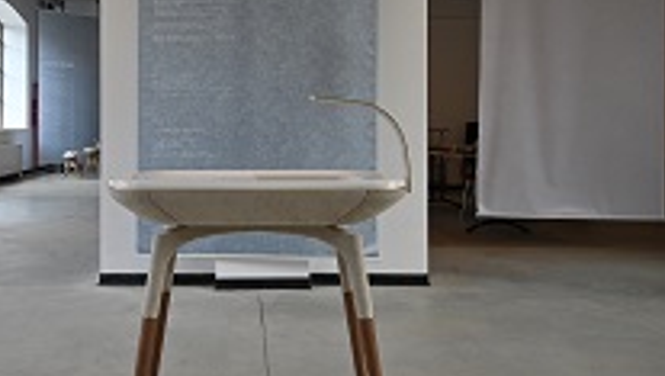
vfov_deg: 31.0
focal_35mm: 38
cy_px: 117
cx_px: 231
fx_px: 671
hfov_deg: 51.9
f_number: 3.5
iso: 100
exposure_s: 1/40
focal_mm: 12
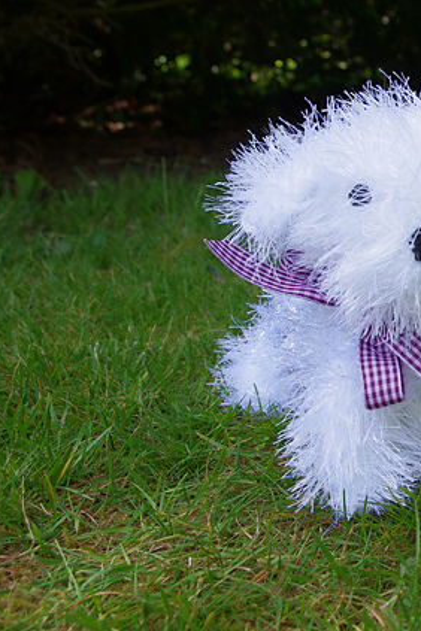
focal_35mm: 59
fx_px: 1035
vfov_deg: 33.9
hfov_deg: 21.7
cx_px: 472
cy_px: 316
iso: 400
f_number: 8
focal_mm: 26.25
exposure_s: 1/200
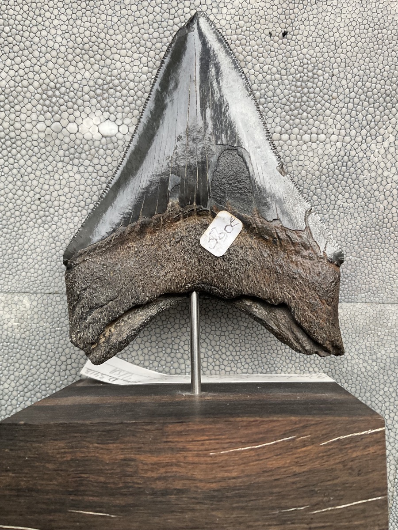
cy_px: 265
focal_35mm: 29
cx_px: 199
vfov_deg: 61.7
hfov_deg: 48.2
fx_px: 445
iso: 50
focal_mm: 3
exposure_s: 1/120
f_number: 1.8
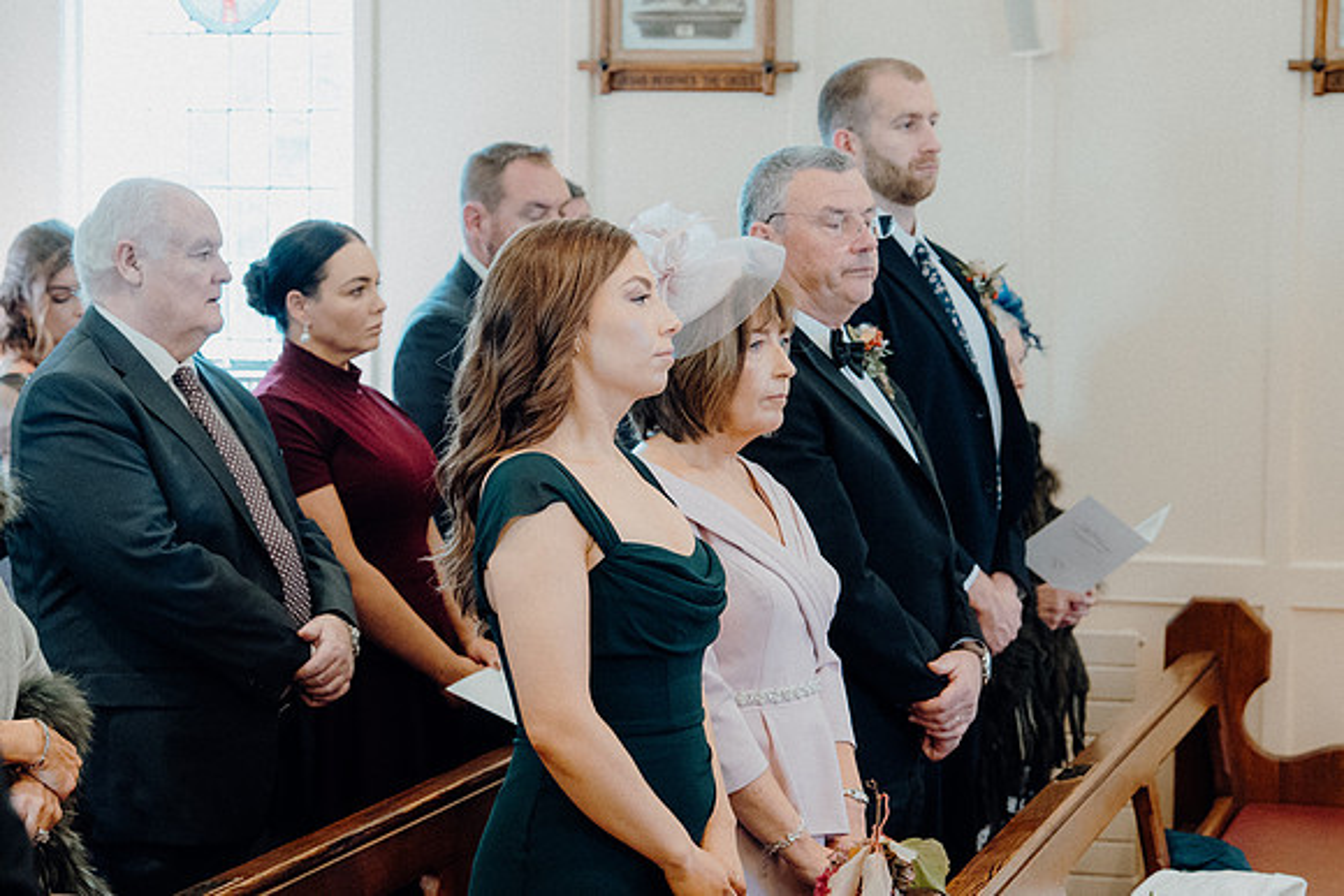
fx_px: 3249
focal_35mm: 87
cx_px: 672
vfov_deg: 15.7
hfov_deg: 23.4
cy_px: 448
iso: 2500
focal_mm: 58
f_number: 3.5
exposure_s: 1/160
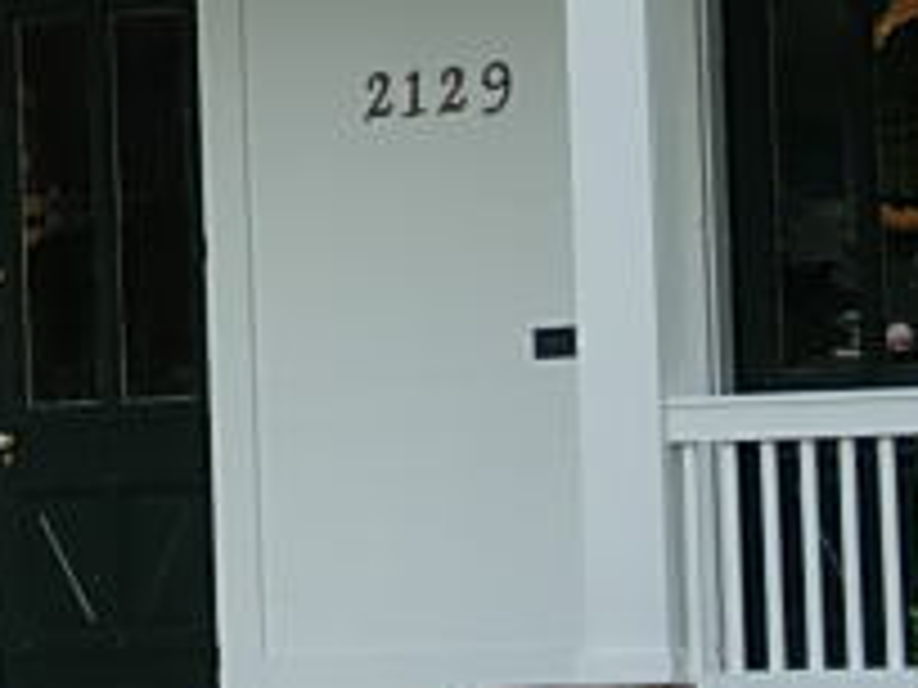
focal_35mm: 354
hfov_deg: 5.6
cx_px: -171
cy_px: -108
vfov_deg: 4.2
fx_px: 9388
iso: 64
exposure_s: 1/140
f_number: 4.9
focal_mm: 23.4
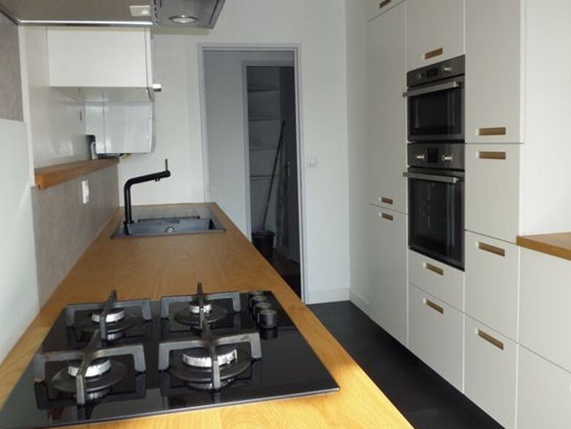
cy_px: 193
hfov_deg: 56.8
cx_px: 290
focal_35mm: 32
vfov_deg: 44.1
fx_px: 528
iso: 100
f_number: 2.8
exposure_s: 1/160
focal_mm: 4.4
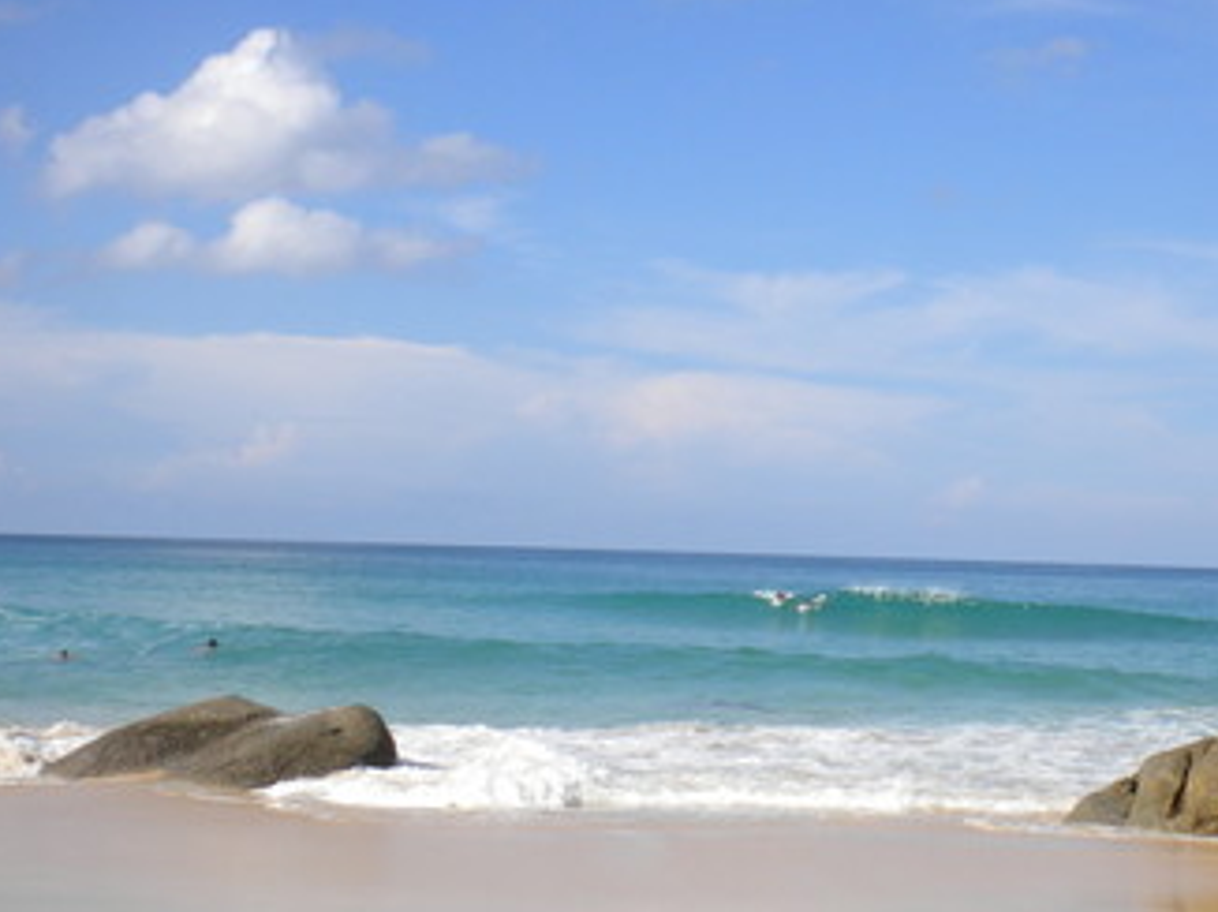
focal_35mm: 59
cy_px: 609
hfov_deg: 32.2
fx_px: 2074
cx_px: 884
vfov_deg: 24.7
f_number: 4.6
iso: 80
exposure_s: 1/801
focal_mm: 6.3
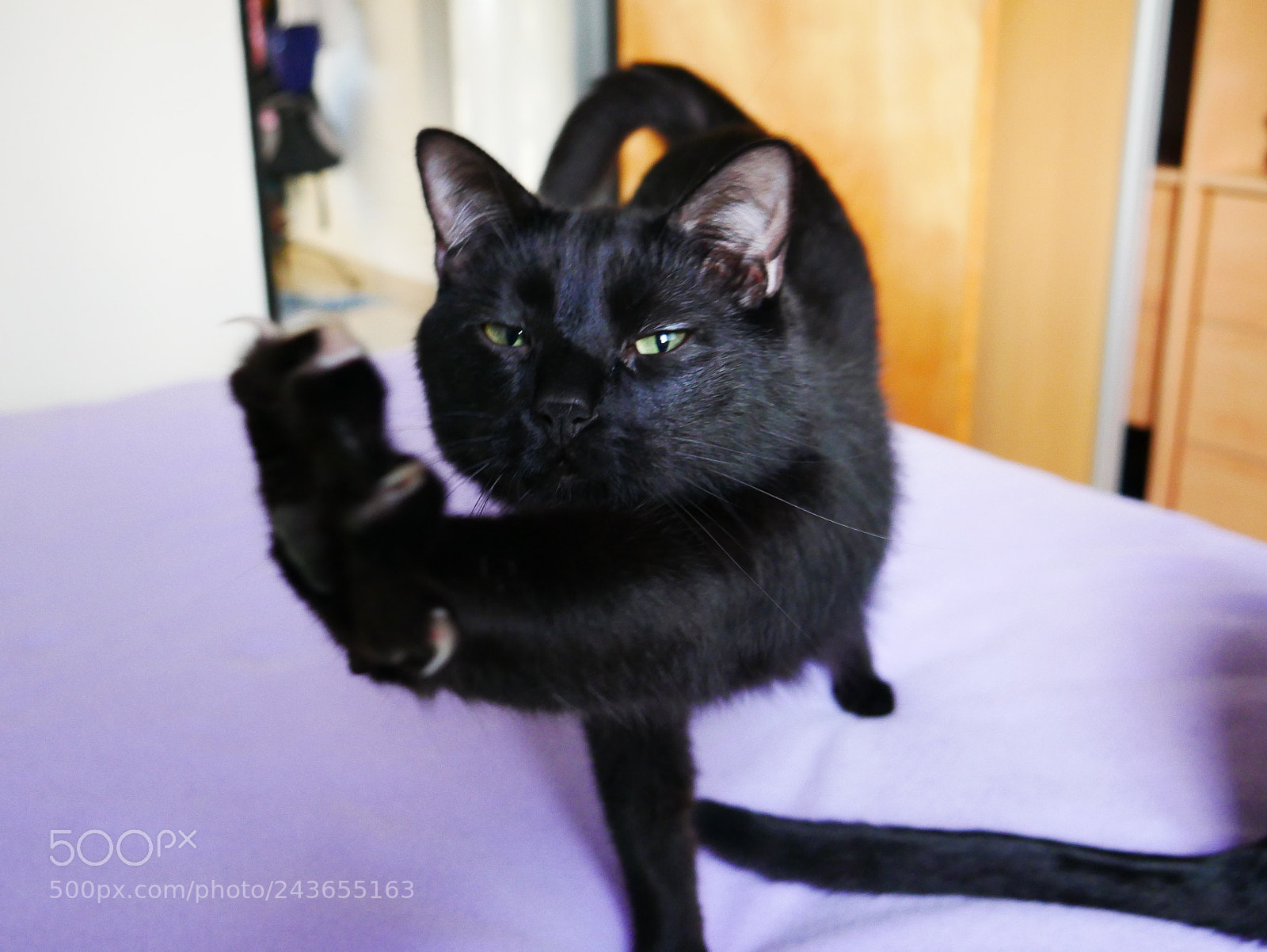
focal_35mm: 38
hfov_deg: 49.0
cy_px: 476
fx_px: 1392
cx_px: 634
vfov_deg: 37.8
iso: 1600
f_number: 4.1
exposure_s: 1/60
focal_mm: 19
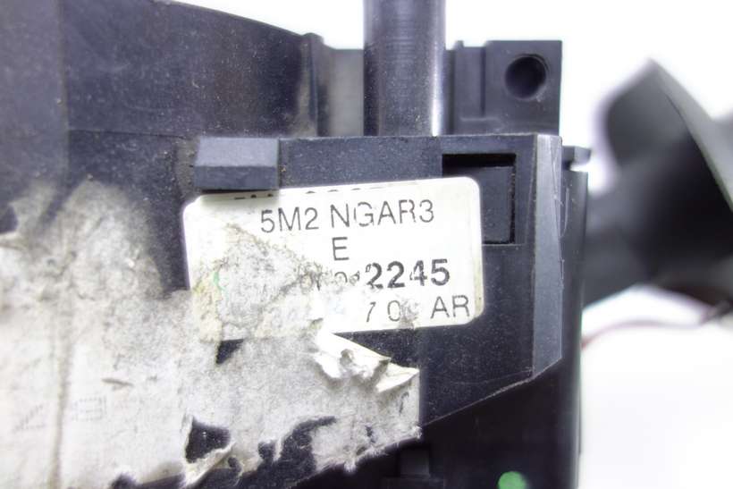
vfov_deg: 46.4
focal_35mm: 28
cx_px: 366
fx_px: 570
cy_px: 244
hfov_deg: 65.5
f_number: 1.8
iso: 125
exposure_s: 1/40
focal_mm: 10.4
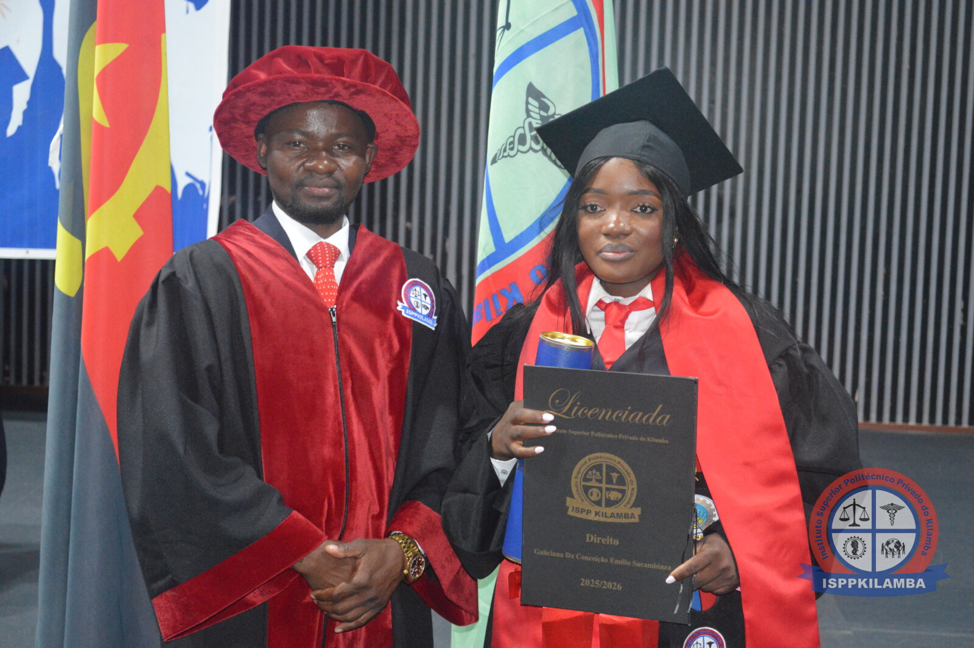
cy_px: 324
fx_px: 1622
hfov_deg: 33.4
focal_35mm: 60
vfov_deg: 22.6
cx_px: 487
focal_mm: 40
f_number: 5.3
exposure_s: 1/60
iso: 3200
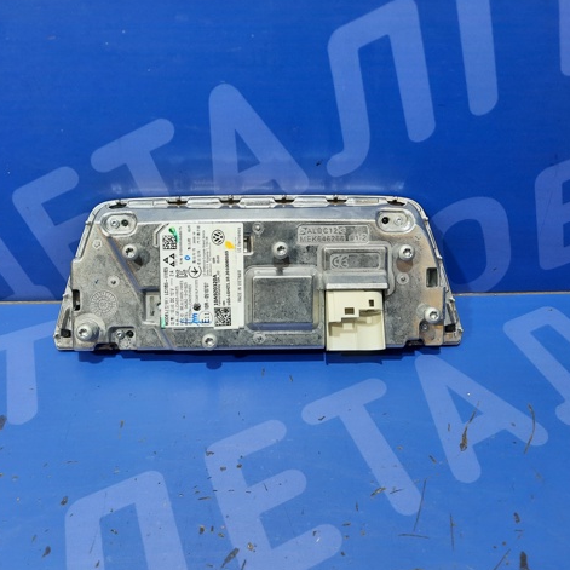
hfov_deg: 53.9
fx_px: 559
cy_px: 284
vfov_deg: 54.0
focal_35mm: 30
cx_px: 254
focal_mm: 4.6
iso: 250
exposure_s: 1/33
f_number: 2
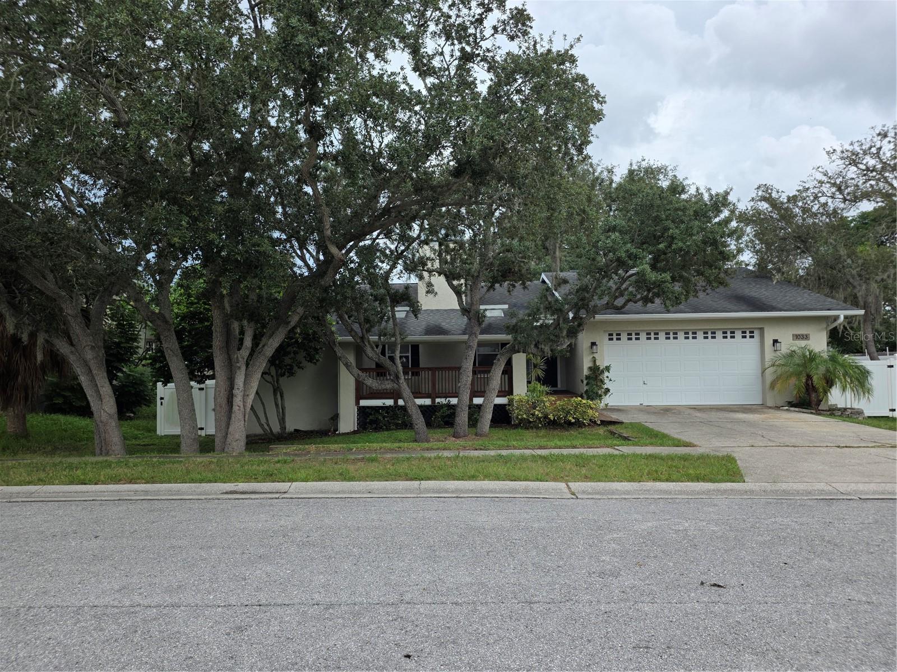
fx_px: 596
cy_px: 336
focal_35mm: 23
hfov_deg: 73.9
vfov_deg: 58.9
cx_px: 448
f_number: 1.7
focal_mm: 6.25
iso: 80
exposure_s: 1/2339
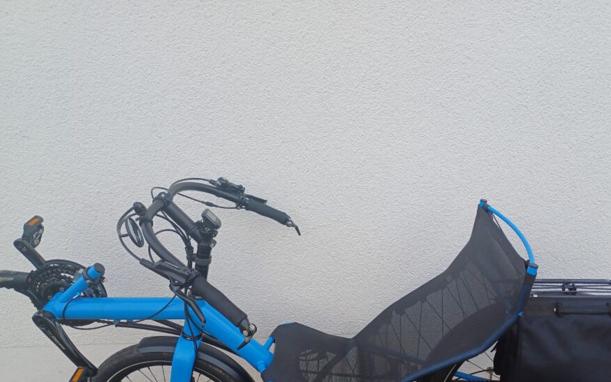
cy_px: 258
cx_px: 334
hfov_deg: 61.1
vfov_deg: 40.1
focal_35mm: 31
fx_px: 516
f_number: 1.8
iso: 50
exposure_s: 1/256
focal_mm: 4.65
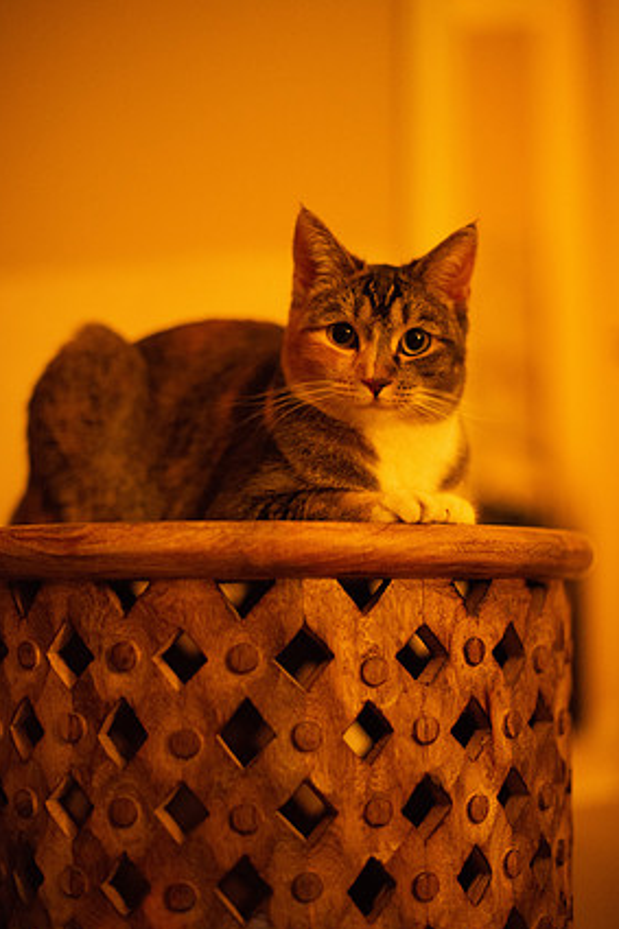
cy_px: 474
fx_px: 1368
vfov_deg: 37.5
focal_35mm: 53
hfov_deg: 25.5
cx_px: 304
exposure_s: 1/80
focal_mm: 50
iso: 5000
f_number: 1.6
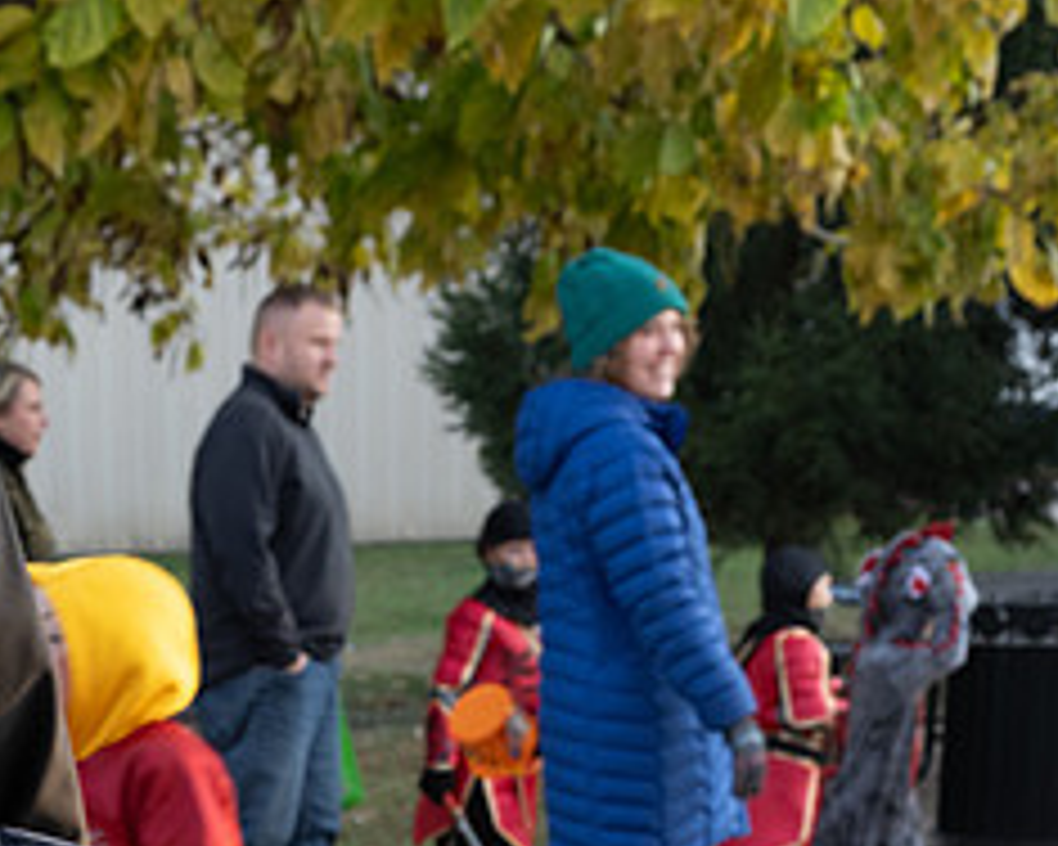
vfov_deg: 15.4
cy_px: 1372
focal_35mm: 90
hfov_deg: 20.8
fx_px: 2818
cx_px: 78
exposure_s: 1/160
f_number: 5
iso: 500
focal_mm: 24
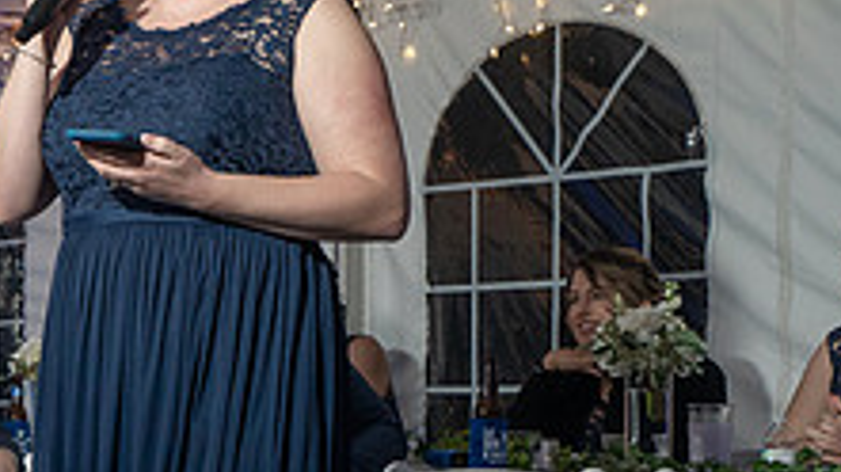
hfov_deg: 19.6
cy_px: 448
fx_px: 2318
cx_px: -119
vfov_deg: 11.5
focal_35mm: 104
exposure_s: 1/250
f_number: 5.6
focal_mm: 34
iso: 2000
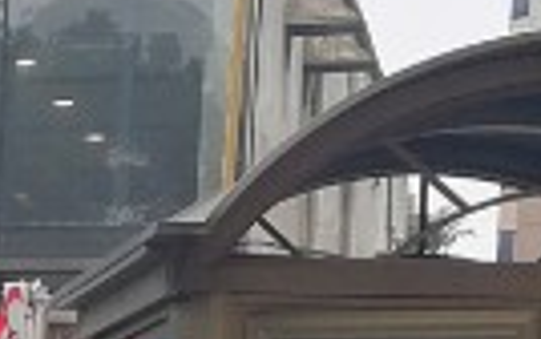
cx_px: -807
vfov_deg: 5.8
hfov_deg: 8.7
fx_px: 3217
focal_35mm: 218
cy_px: 775
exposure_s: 1/455
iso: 50
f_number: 2.2
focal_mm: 3.95
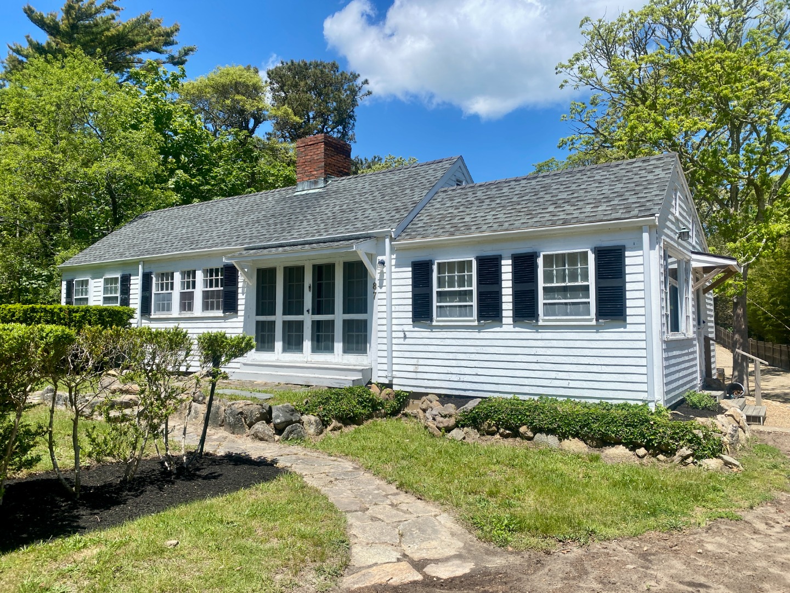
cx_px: 395
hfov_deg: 67.3
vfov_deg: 53.1
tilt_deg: +3.4
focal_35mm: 26
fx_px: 593
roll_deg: -0.4
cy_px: 296
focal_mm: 4.25
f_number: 1.8
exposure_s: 1/3300
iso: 32
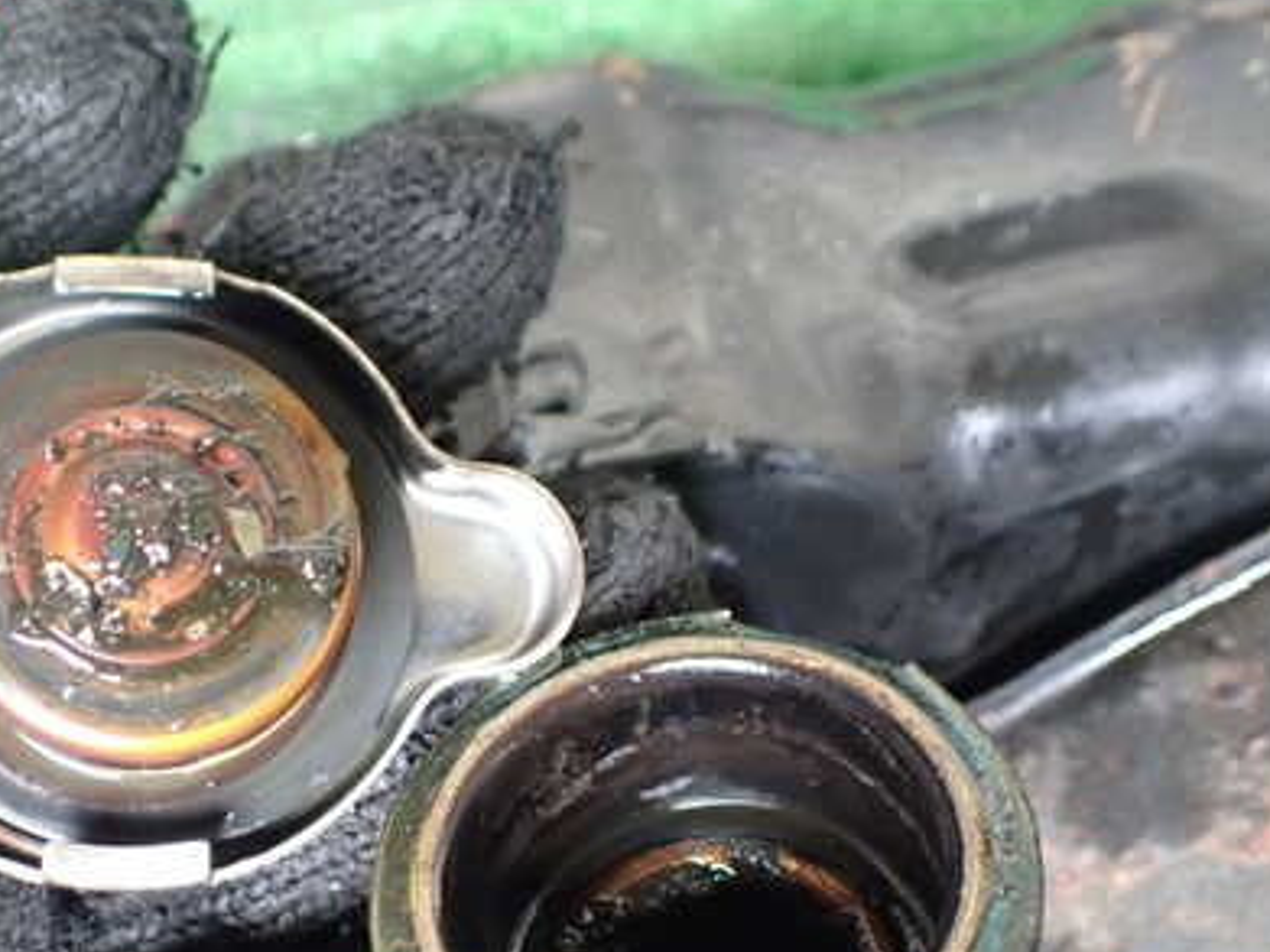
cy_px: 686
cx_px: 367
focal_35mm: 46
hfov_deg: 40.4
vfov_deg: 31.1
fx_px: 1687
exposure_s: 1/125
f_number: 2.3
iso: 800
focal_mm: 5.4
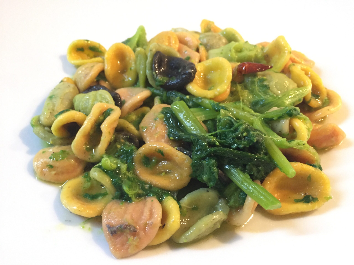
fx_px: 297
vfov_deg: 48.2
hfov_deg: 61.7
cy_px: 132
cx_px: 177
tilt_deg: -44.8
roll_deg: -0.9
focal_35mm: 29
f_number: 2.2
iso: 250
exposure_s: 1/30
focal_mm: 4.15
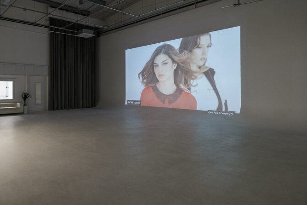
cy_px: 95
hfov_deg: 72.7
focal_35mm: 23
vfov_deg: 55.0
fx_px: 196
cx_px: 91
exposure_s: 1/13
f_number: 4
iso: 400
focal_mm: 10
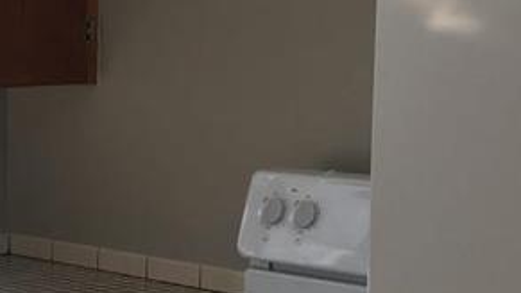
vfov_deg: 10.9
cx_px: -217
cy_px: 243
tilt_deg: -7.0
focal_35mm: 111
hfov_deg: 17.6
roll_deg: -0.5
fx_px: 1534
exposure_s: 1/120
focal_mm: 4.15
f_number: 2.2
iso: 40
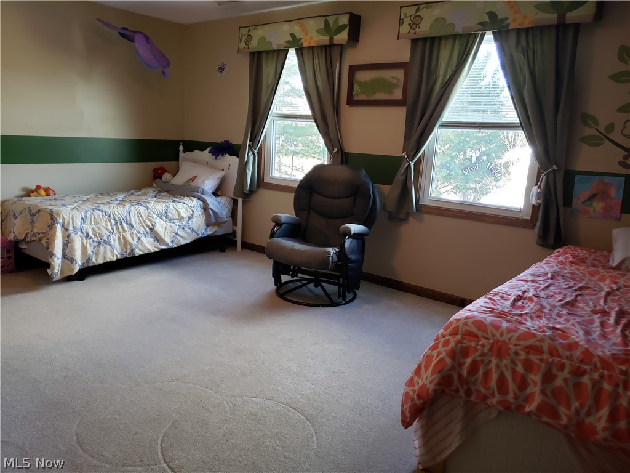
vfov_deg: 53.1
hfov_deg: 67.3
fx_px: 473
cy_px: 236
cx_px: 315
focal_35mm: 26
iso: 200
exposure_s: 1/60
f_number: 1.5
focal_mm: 4.3
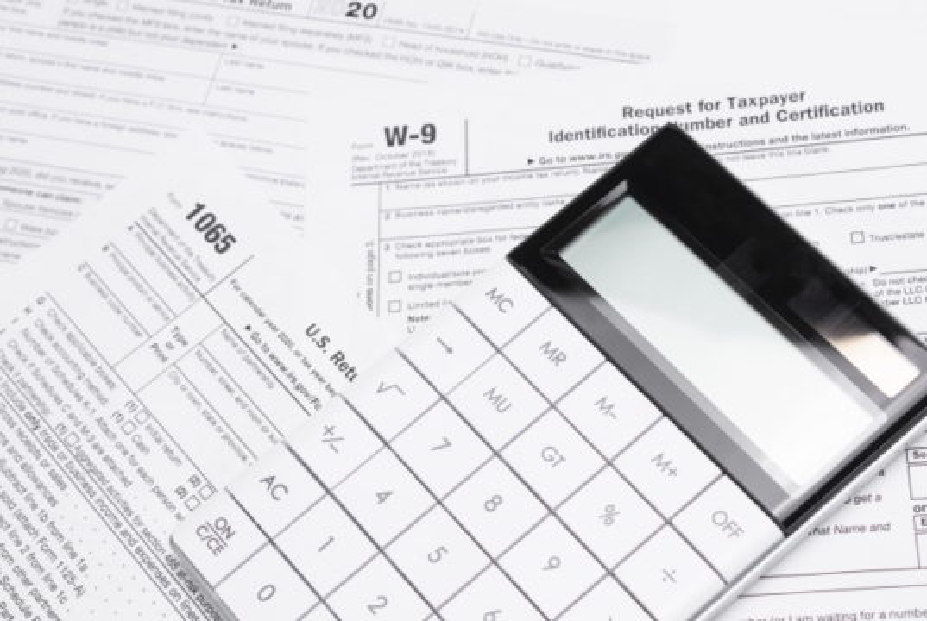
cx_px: 464
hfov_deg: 24.6
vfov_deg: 16.6
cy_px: 310
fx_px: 2128
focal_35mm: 82
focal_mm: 55
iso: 100
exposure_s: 1/4
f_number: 9
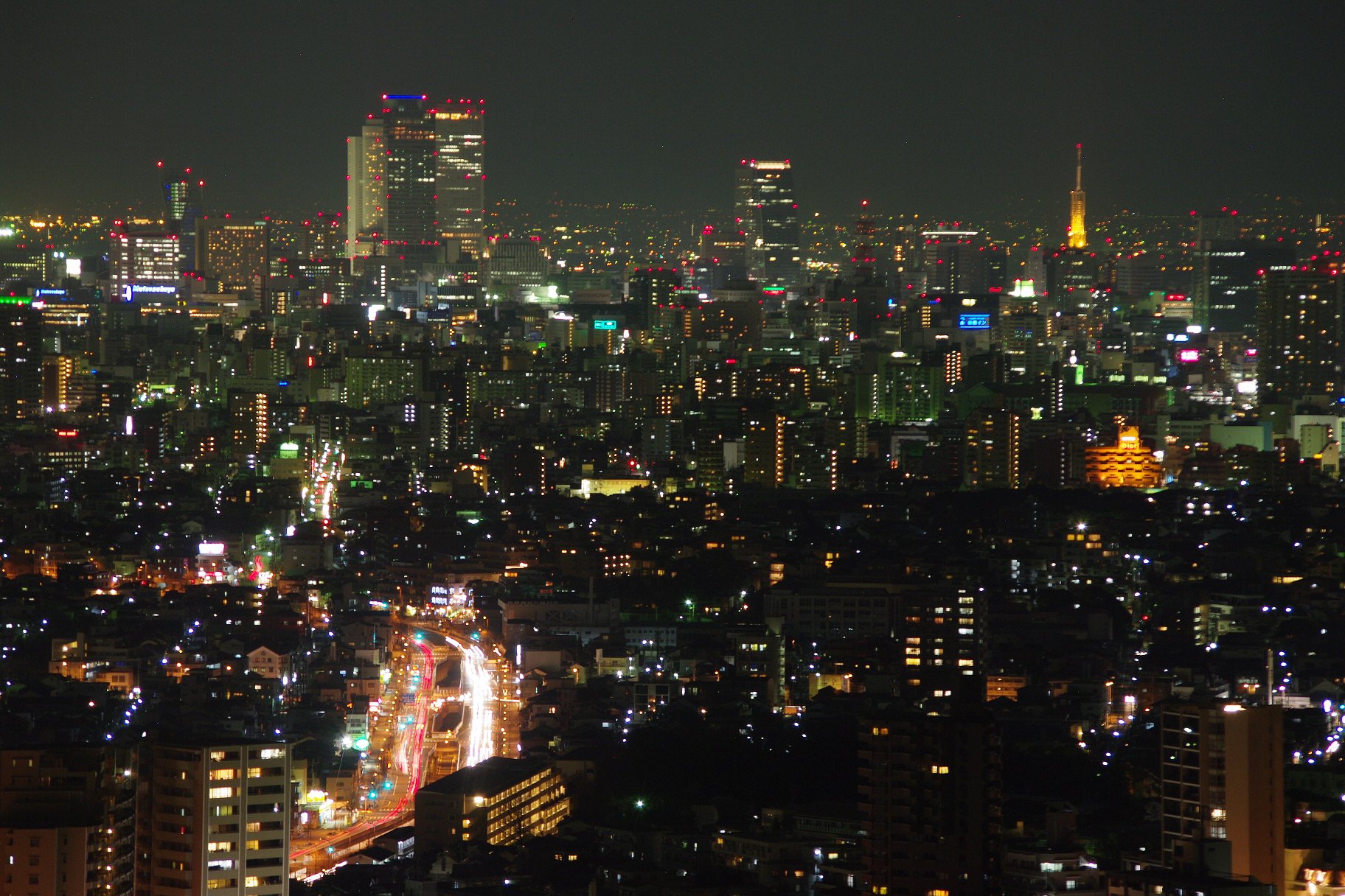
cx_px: 672
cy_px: 448
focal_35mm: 202
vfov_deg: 6.8
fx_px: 7565
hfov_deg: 10.2
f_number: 6.3
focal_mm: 135
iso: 200
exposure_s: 4
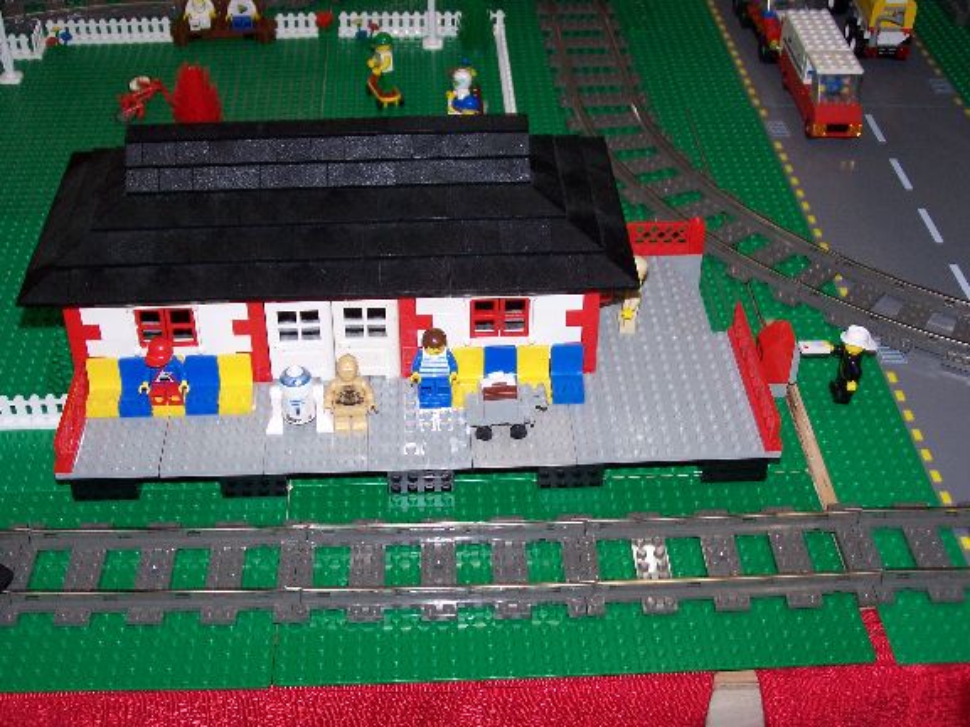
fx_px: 1429
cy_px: 364
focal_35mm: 51
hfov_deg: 37.5
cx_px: 485
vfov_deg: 28.6
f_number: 3
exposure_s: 1/60
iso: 140
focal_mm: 8.5
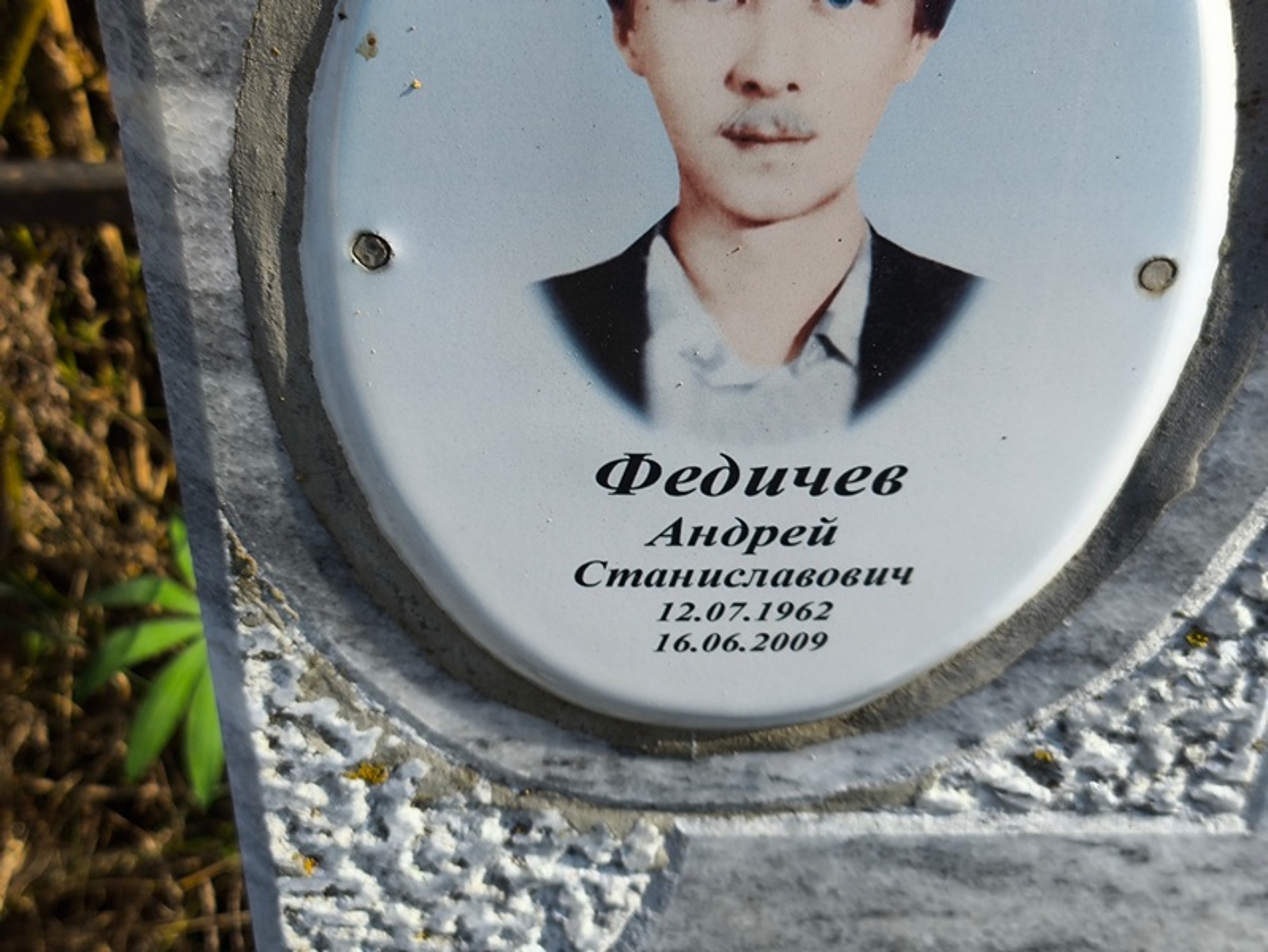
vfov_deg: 29.1
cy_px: 476
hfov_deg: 38.2
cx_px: 634
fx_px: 1832
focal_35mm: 50
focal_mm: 4.71
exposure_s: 1/1014
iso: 50
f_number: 1.7
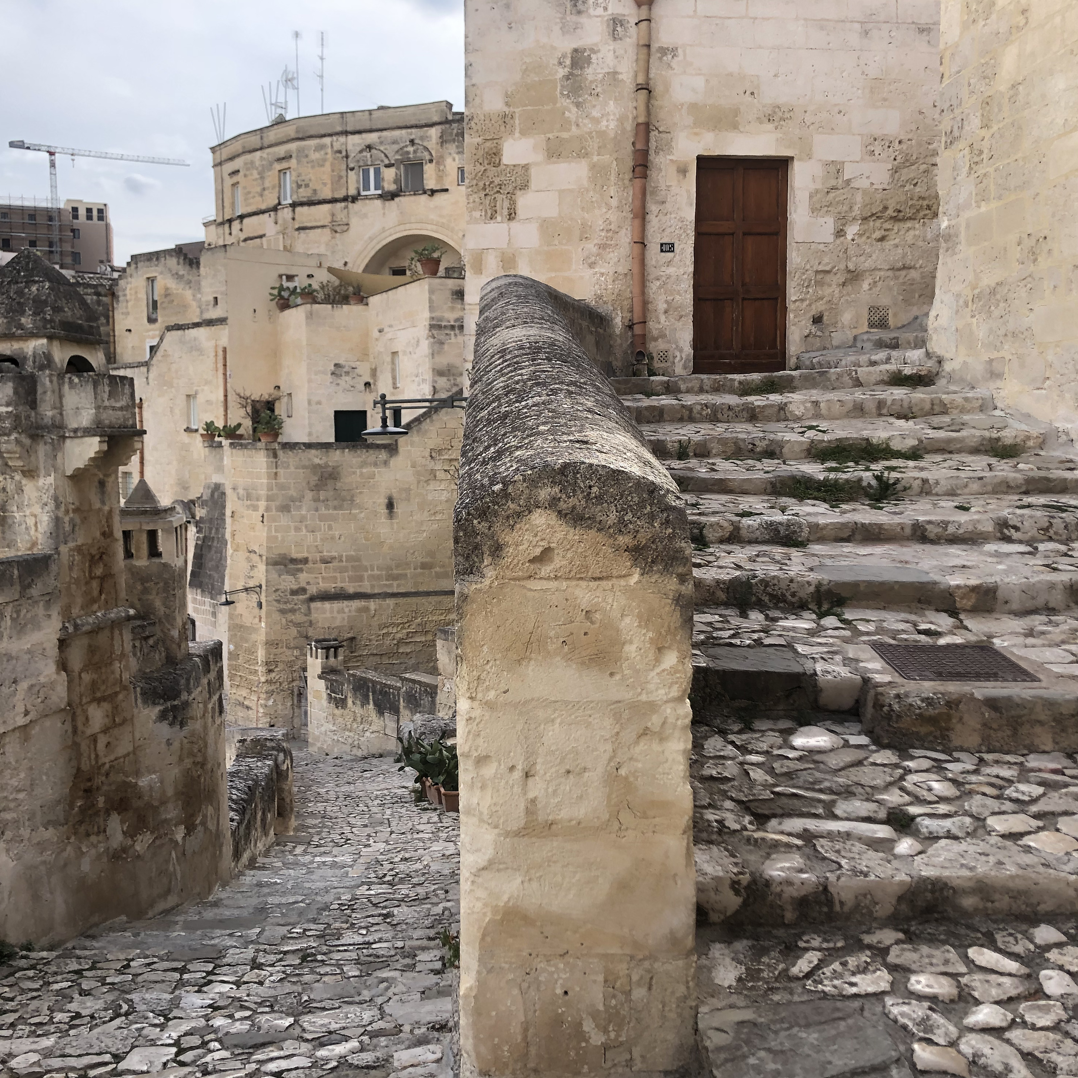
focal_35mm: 34
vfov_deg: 48.4
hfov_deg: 48.4
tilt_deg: -6.0
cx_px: 498
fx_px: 1198
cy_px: 547
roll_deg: +0.9
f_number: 1.8
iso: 20
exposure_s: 1/852
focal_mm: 4
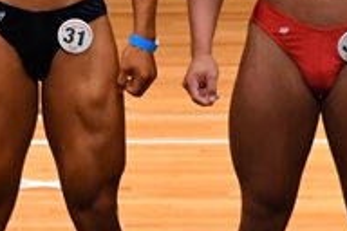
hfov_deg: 2.3
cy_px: 5
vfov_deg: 1.5
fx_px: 8761
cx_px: 15
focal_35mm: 909
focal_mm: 150
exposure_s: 1/400
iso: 4000
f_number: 5.6
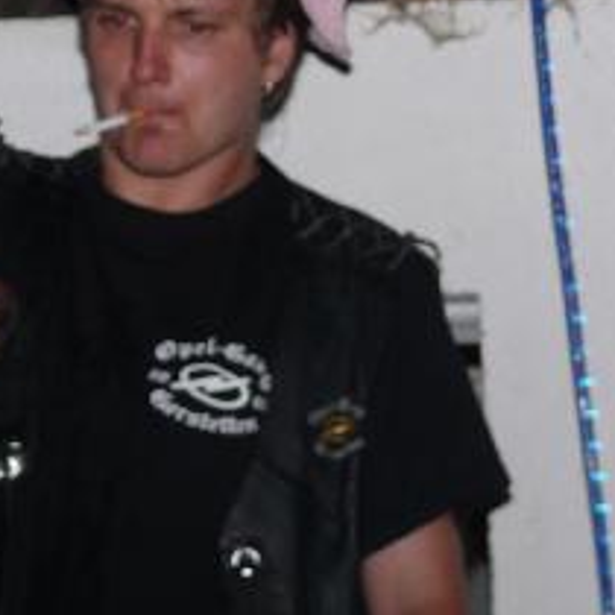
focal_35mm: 462
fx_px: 9286
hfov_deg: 3.8
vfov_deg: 3.8
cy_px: 31
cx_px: -73
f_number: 3.6
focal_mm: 33.2
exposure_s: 1/30
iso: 100
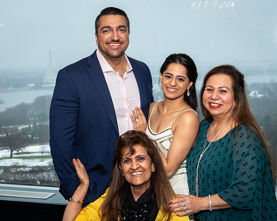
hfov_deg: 31.5
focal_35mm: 60
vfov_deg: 25.5
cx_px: 110
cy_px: 102
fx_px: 490
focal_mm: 32
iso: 640
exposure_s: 1/250
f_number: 9
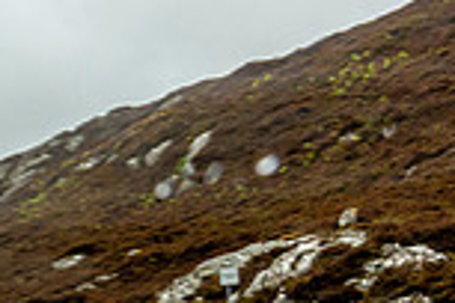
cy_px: 385
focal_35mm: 91
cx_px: -193
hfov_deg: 19.9
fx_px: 1150
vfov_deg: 14.4
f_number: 8
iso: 200
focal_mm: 8.8
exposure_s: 1/30
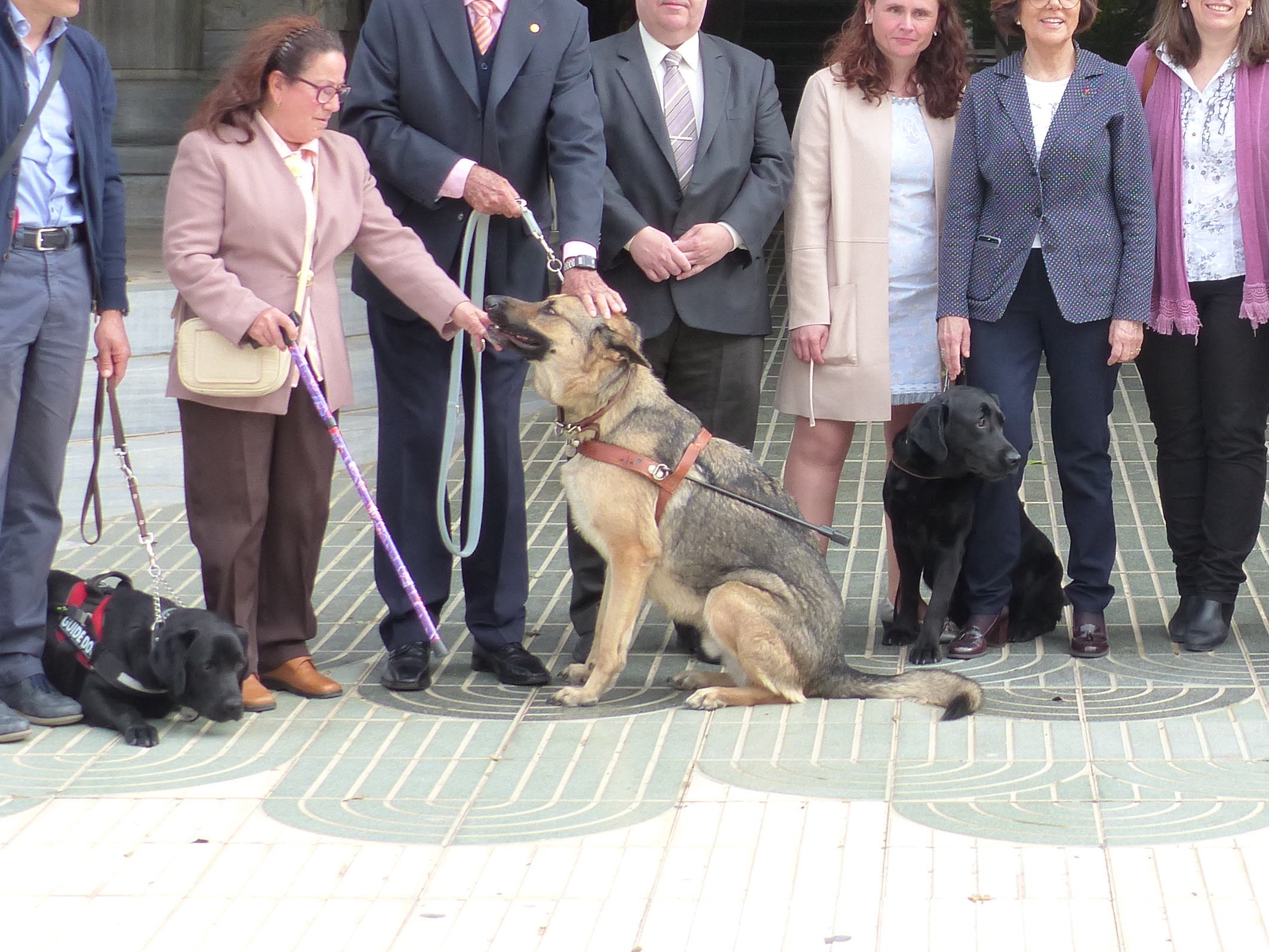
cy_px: 131
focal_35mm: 111
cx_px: 1079
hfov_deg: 17.5
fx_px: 4070
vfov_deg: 13.3
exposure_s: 1/160
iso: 160
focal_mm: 10.5
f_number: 4
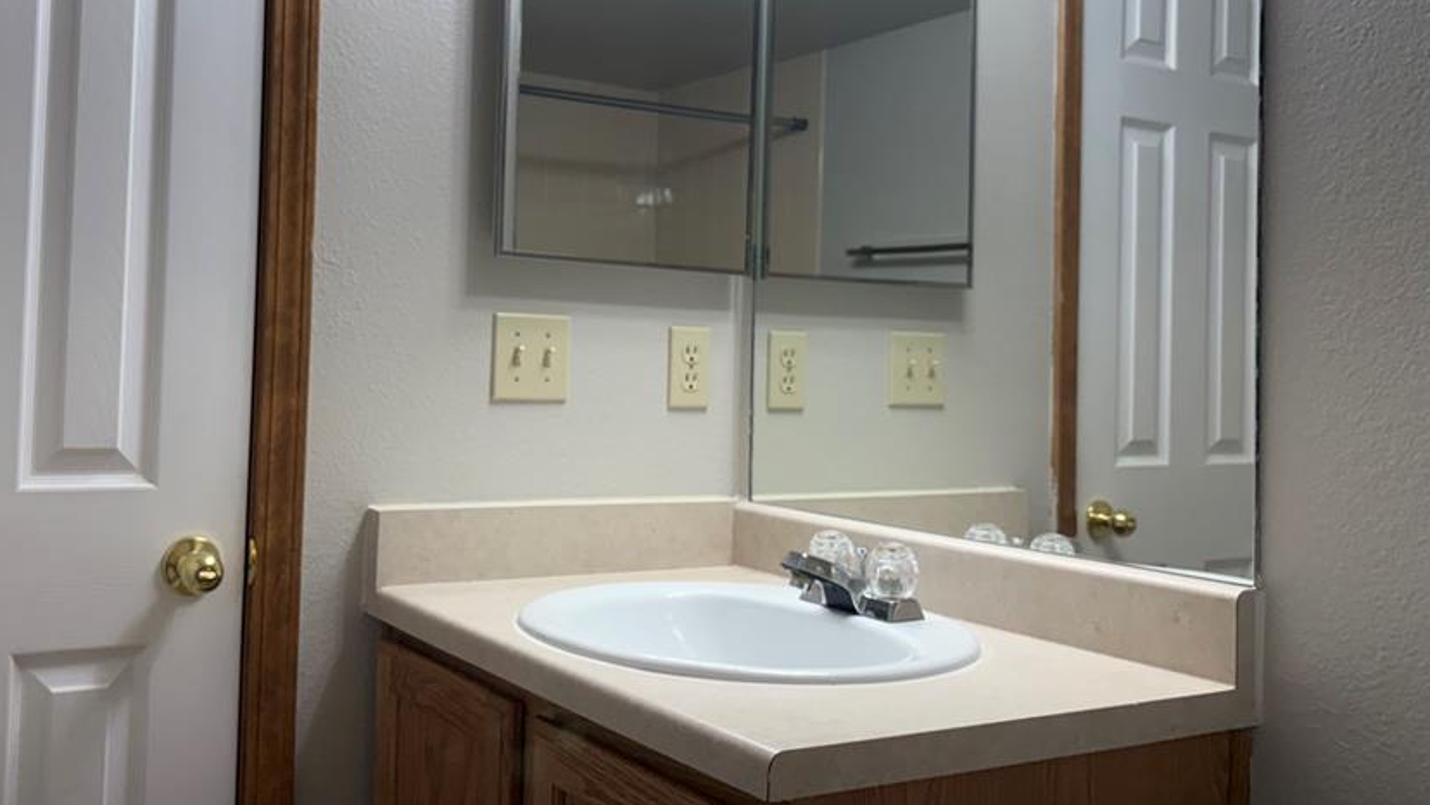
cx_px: 561
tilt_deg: +3.2
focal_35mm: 35
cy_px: 298
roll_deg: -1.4
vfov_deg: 33.6
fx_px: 1327
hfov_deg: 56.1
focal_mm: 5.96
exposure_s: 1/241
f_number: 1.6
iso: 125
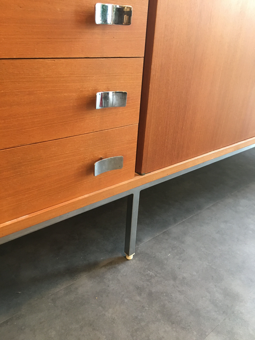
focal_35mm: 29
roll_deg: -6.2
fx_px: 285
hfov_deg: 48.2
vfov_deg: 61.7
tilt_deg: -24.9
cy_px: 170
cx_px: 128
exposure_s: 1/33
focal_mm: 4.15
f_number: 2.2
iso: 200
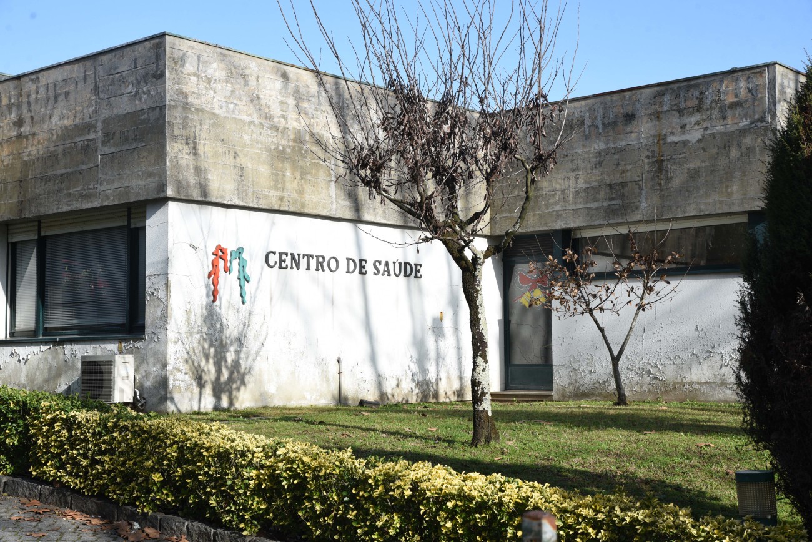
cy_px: 271
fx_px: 1173
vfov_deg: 26.0
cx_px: 406
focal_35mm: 52
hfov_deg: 38.2
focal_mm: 52
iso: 320
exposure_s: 1/400
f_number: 9
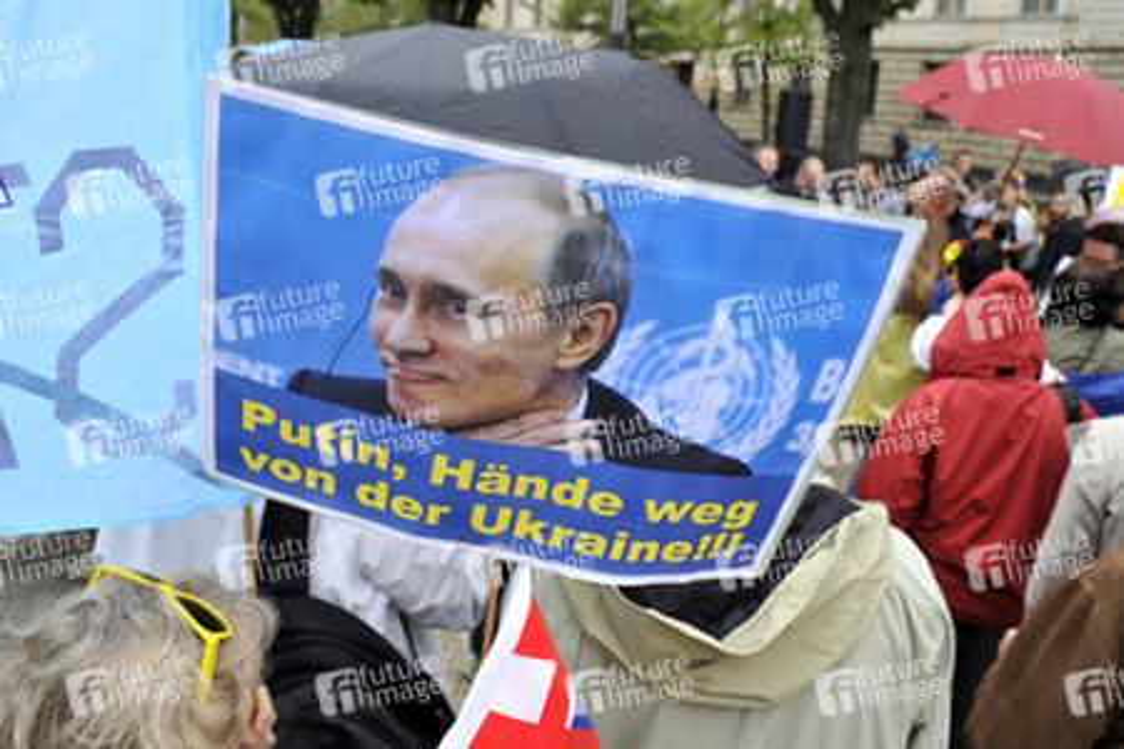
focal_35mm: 24
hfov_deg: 73.7
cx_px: 562
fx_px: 749
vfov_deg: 53.1
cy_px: 374
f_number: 5
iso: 640
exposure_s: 1/800
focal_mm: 24
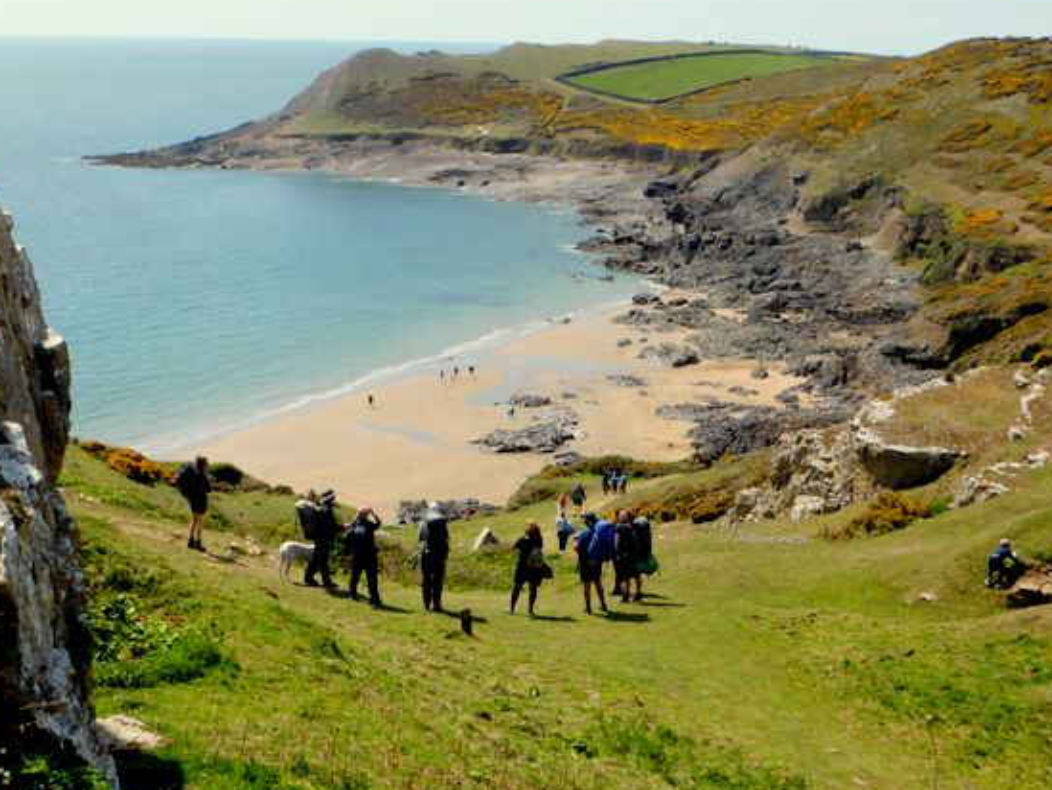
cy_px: 301
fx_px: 1550
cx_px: 464
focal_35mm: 51
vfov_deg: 28.5
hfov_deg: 37.4
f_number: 3.7
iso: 100
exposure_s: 1/1000
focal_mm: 6.1
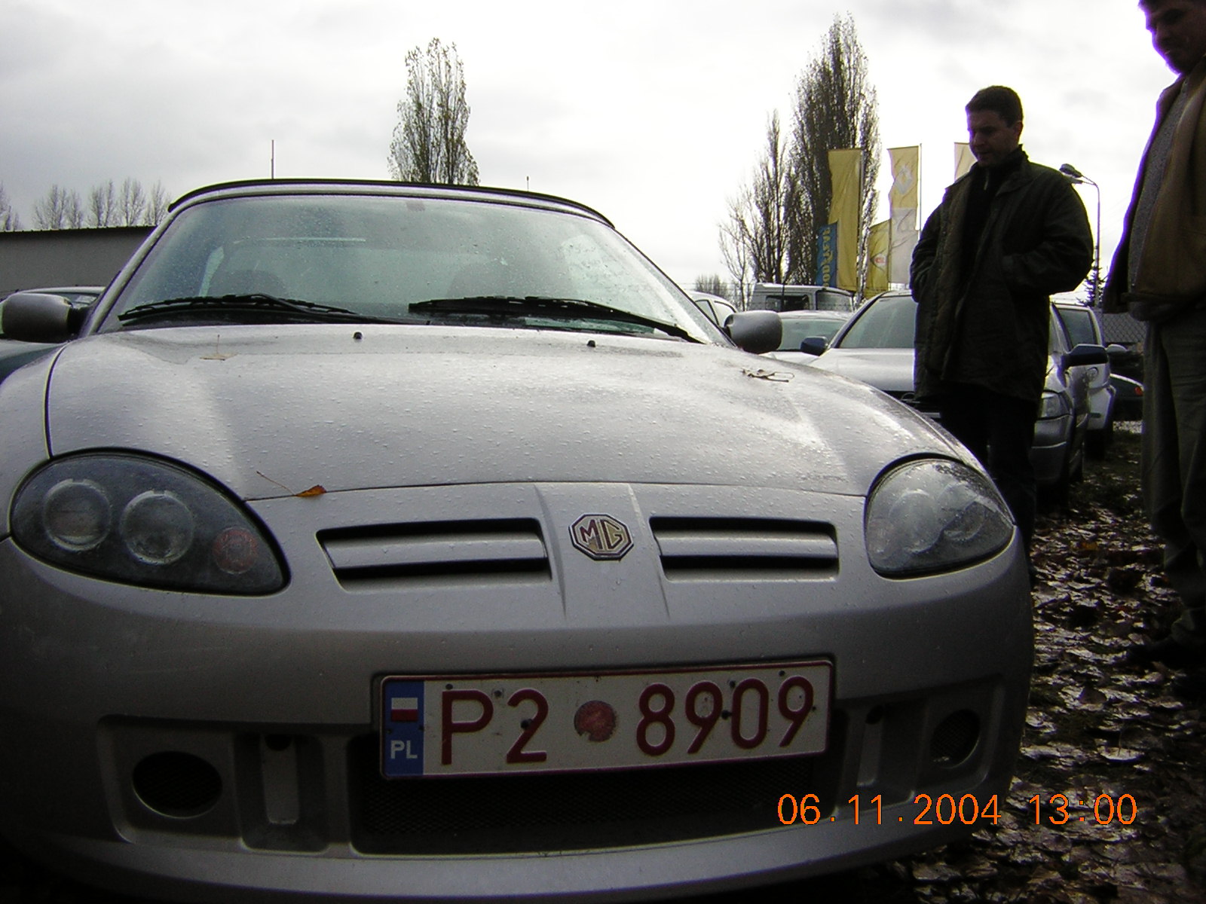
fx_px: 1254
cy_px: 452
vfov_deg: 39.7
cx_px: 603
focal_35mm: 36
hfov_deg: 51.4
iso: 50
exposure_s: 1/290
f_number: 5.2
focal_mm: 4.7
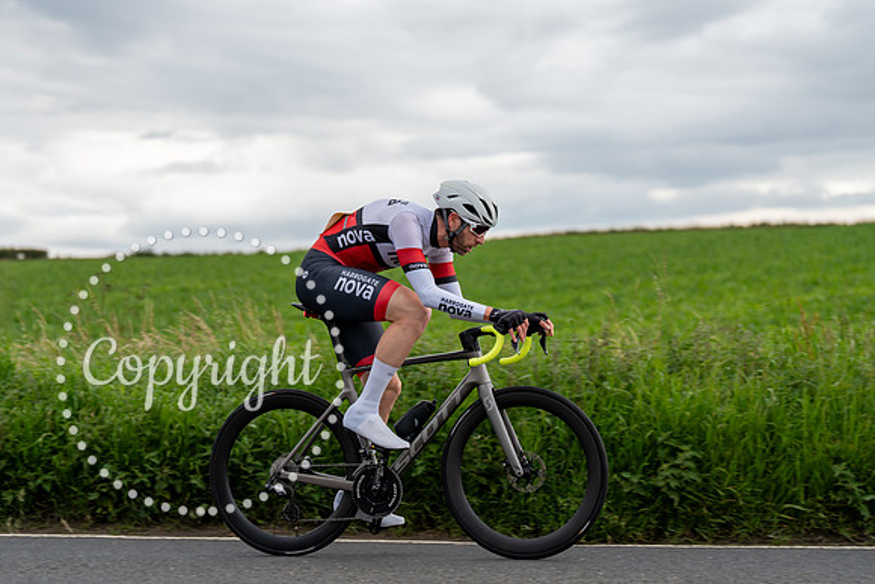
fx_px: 1896
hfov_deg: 26.0
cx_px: 438
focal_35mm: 78
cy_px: 292
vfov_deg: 17.5
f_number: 2.8
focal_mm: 78
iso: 400
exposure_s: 1/800
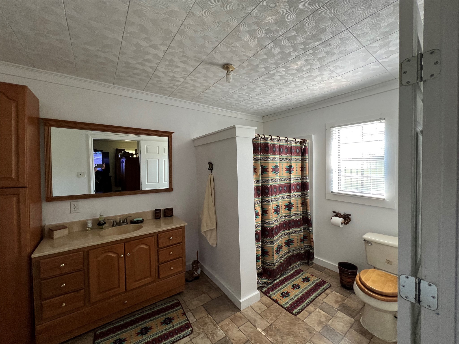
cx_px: 230
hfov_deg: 106.2
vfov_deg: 89.9
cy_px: 172
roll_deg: +1.6
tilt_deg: -2.9
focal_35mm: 13
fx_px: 172
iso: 200
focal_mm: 1.57
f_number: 1.8
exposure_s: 1/60
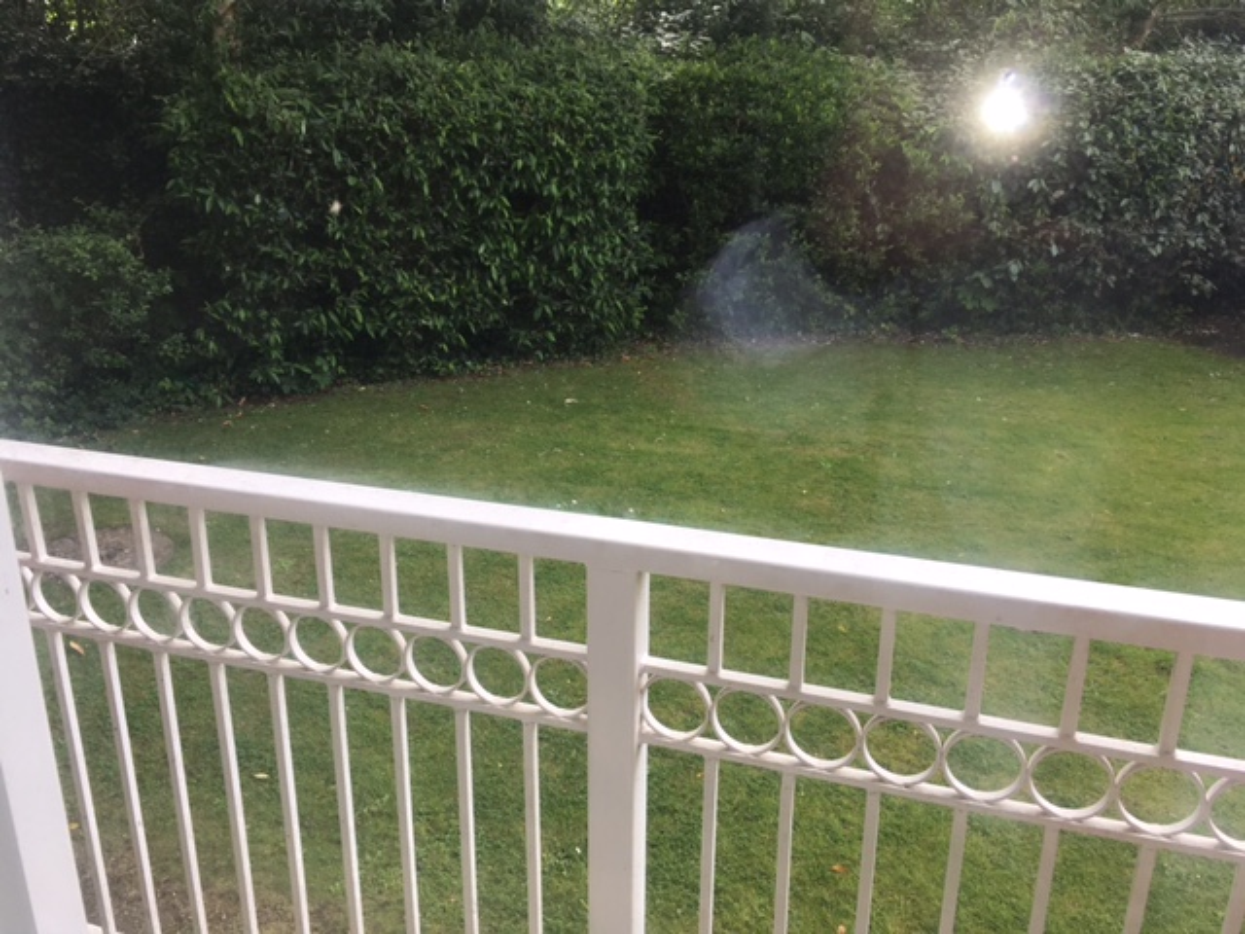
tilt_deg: -18.8
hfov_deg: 61.7
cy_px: 467
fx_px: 1043
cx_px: 622
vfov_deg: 48.2
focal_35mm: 29
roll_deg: -0.7
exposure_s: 1/163
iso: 25
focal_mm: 4.15
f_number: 2.2
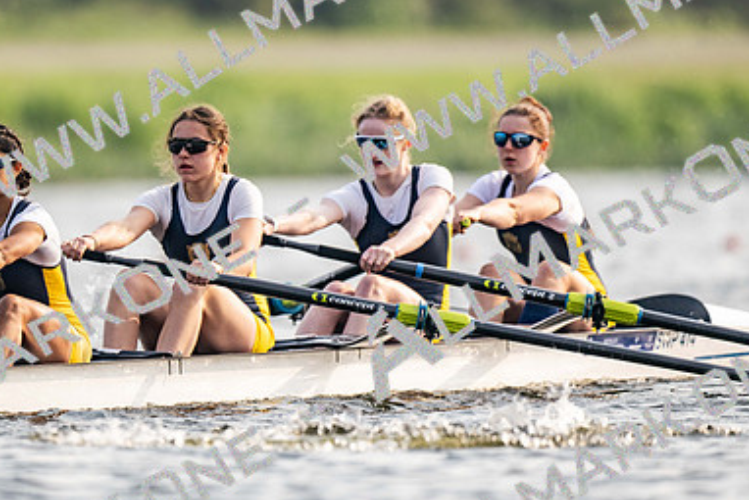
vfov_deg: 1.5
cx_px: 198
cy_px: 217
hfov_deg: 2.3
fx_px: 18981
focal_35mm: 912
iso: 360
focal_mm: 600
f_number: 4
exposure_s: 1/2500
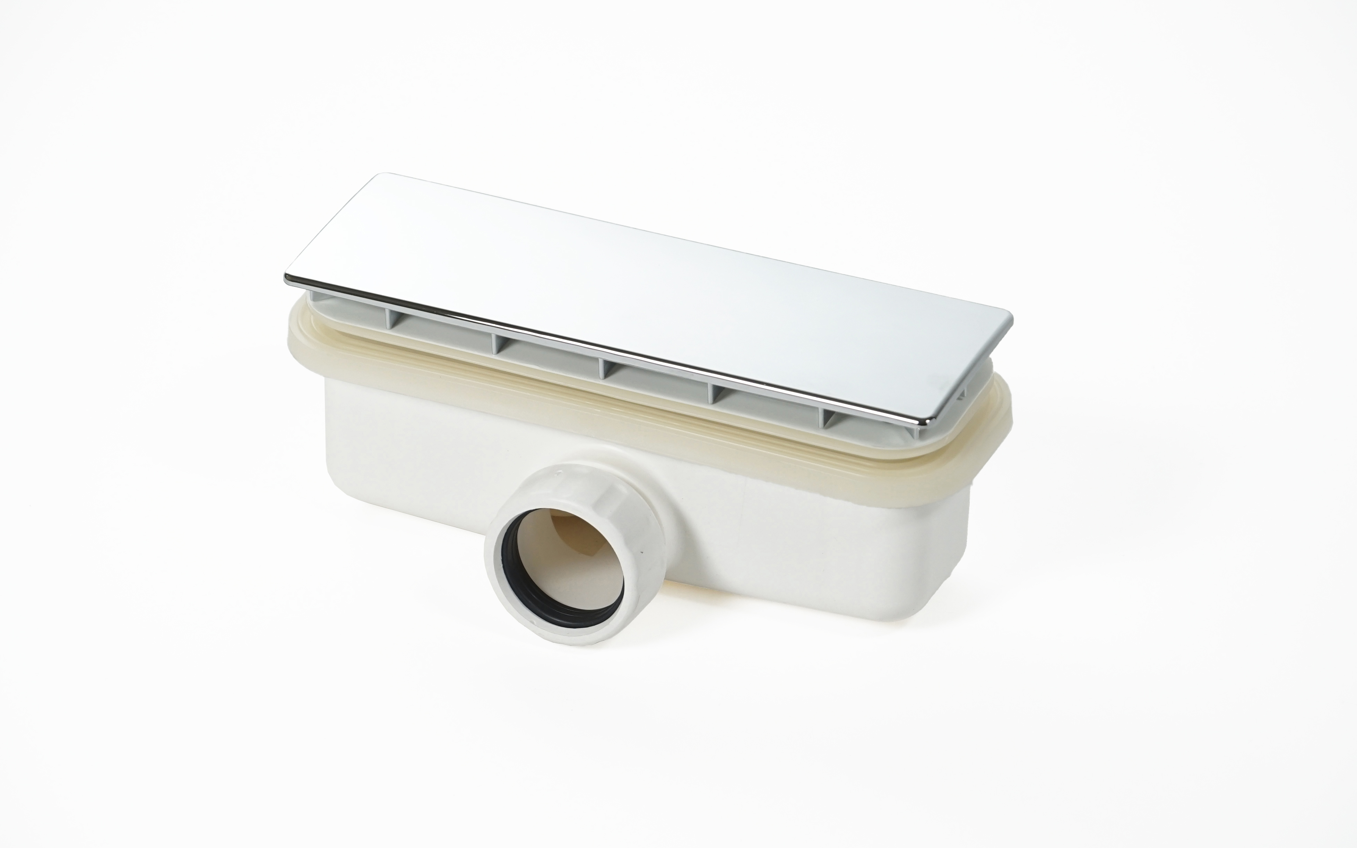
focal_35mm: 164
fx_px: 6065
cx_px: 676
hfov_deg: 12.8
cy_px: 399
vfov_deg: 8.0
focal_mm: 107
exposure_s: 1/60
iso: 640
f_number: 6.3
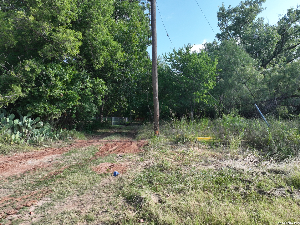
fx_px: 208
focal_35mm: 24
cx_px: 150
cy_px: 112
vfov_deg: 56.8
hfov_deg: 71.6
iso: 200
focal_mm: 12.29
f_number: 2.8
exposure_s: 1/1000
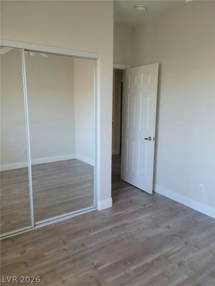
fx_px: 232
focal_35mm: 28
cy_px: 143
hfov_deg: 49.8
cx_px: 108
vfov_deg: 63.4
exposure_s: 1/60.2
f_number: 2
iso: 160
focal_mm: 5.9
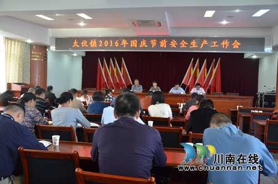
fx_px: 243
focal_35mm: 32
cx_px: 139
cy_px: 92
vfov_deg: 41.5
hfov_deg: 59.6
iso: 800
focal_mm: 21
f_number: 3.8
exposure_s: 1/40
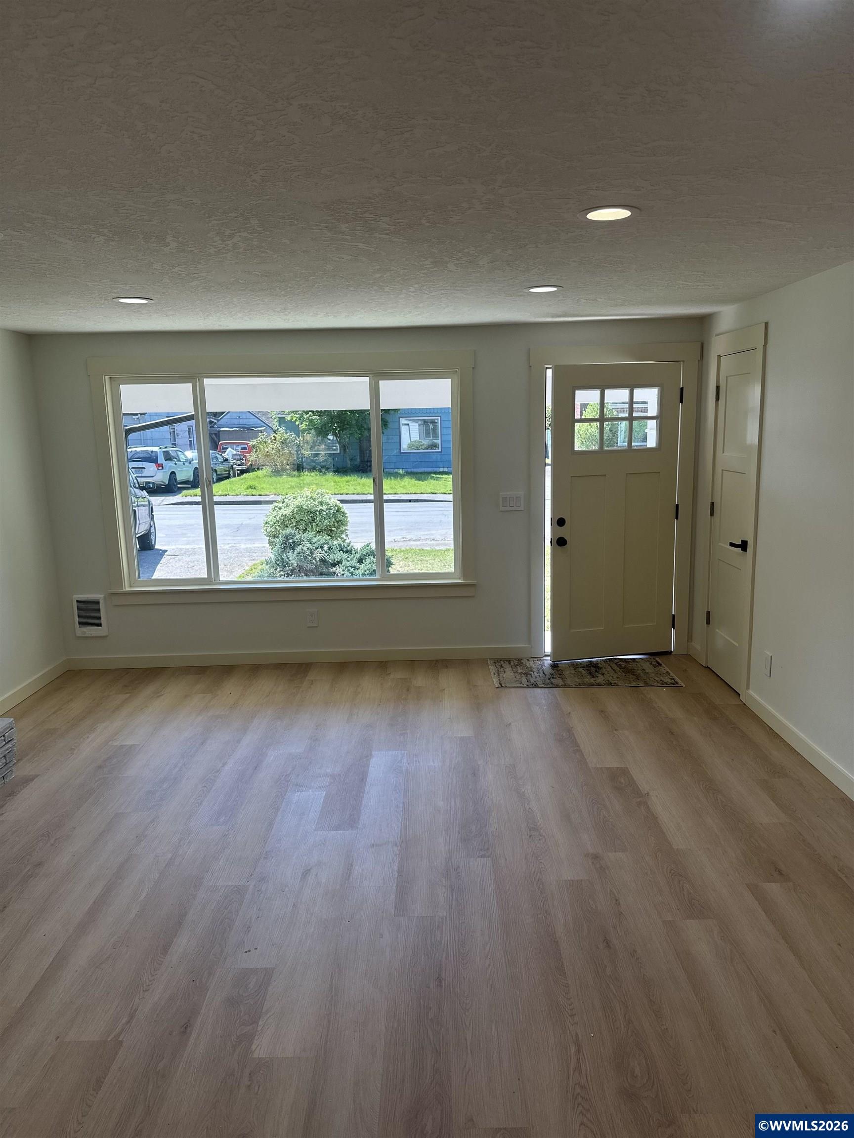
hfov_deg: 56.8
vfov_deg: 71.6
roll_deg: +0.1
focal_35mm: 24
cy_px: 569
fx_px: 789
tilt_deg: -9.6
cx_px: 427
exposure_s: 1/486
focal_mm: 6.86
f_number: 1.78
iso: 80
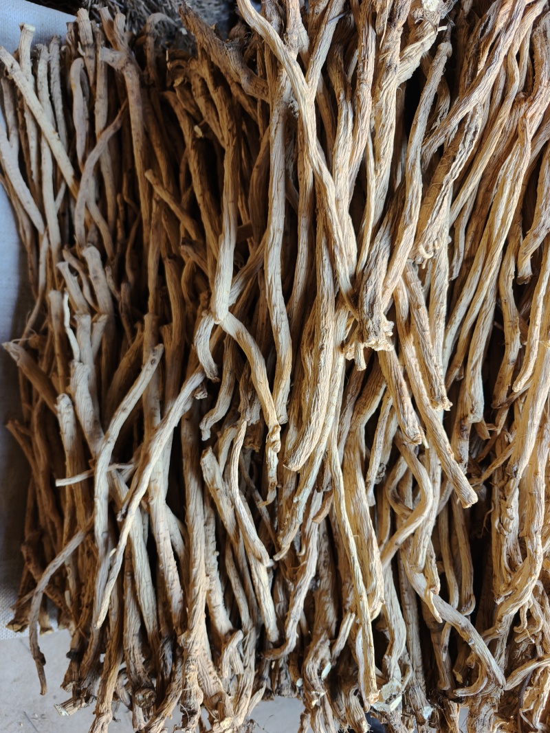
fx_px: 487
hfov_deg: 58.9
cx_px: 275
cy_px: 366
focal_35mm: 23
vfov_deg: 73.9
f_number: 1.6
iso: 250
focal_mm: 6.06
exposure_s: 1/136
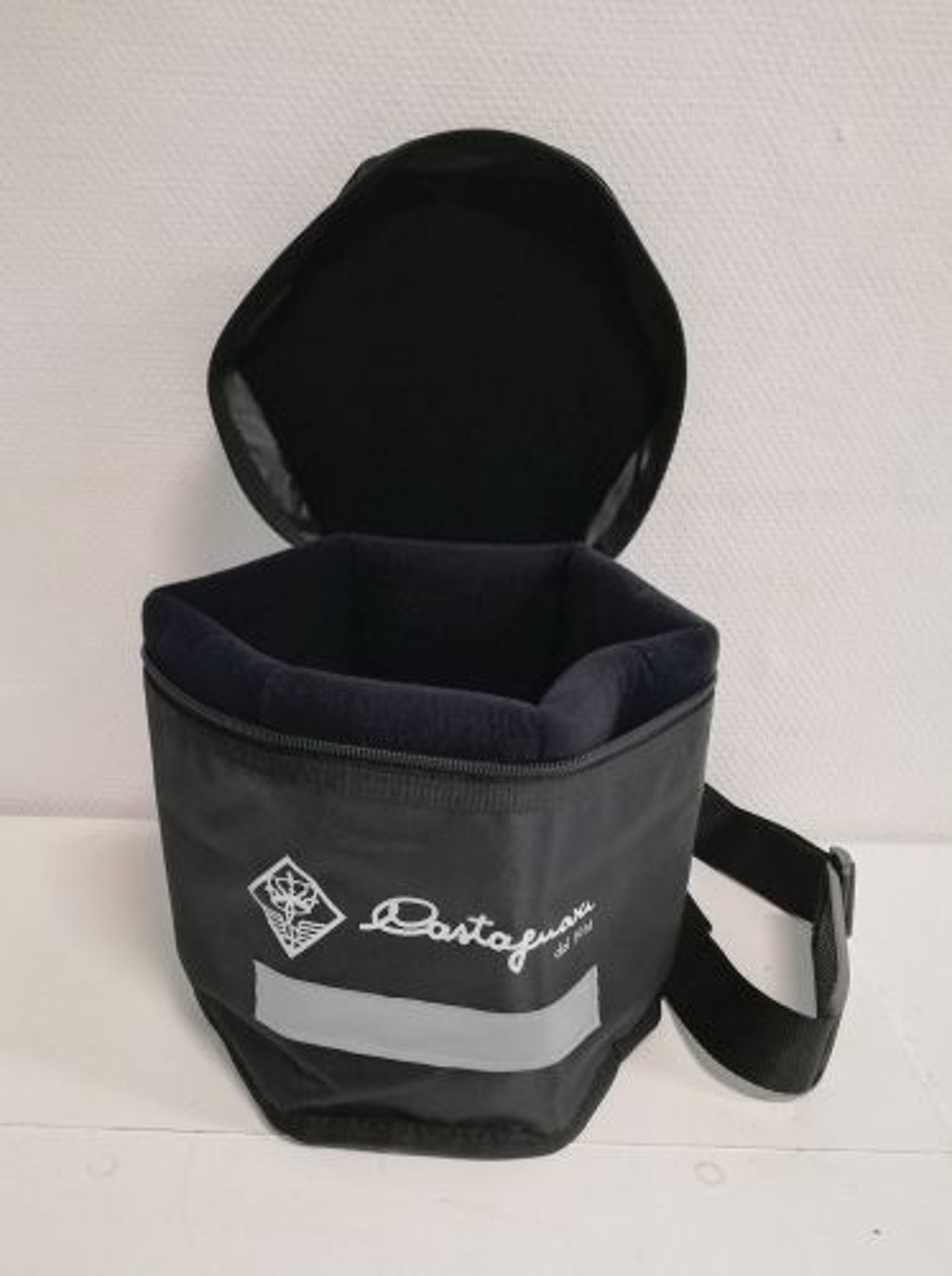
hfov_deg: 52.9
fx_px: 957
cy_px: 638
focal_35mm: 26
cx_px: 476
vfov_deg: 67.4
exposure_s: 1/50
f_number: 2.2
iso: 200
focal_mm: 3.81
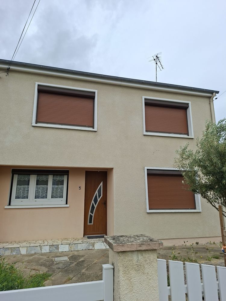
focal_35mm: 23
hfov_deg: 58.9
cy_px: 150
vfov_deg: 73.9
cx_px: 113
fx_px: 200
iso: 50
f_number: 1.8
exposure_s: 1/2809
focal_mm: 5.54
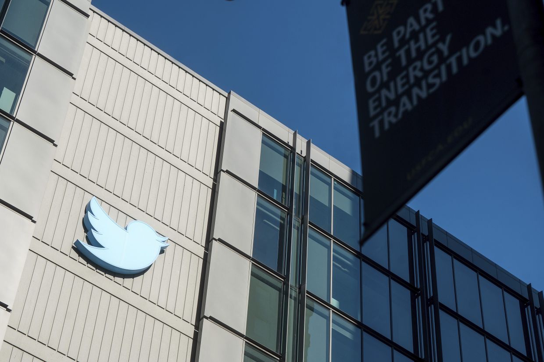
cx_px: 272
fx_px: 1238
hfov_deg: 24.8
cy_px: 181
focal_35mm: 82
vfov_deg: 16.6
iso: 280
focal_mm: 82
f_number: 4.8
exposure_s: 1/3000
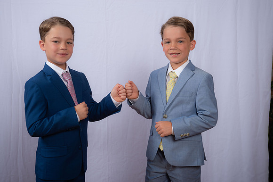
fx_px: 417
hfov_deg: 36.3
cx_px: 136
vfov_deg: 24.6
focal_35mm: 55
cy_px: 91
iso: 250
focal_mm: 55
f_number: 8
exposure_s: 1/160
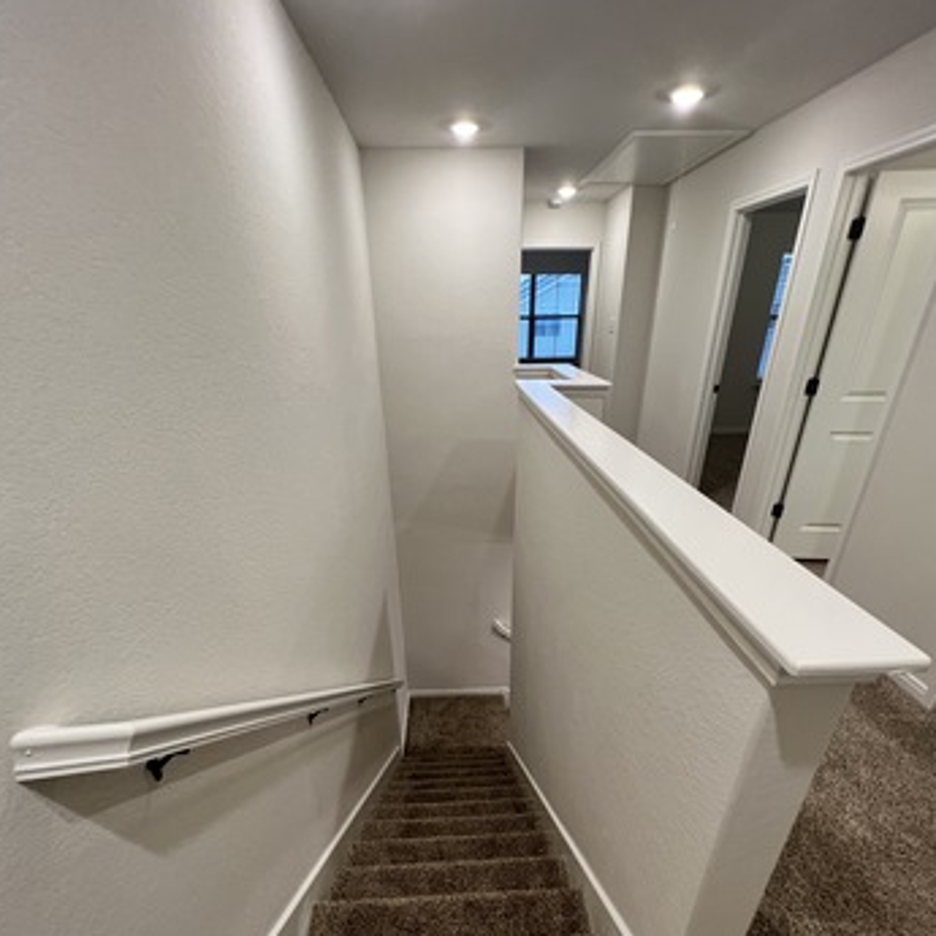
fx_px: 489
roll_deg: +0.7
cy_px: 602
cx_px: 472
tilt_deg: -29.2
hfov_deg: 87.4
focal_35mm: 16
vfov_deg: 85.2
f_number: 1.8
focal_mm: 1.57
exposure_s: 1/120
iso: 250
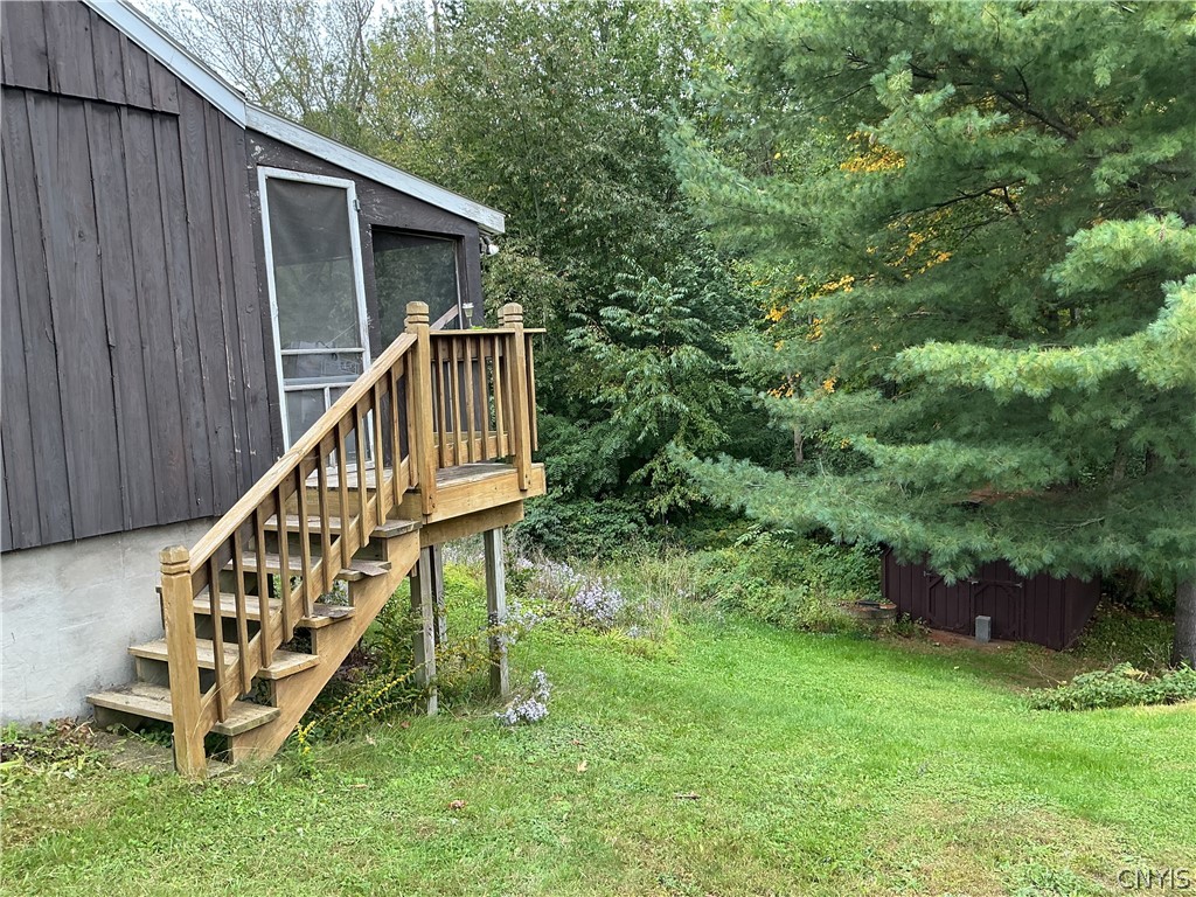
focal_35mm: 29
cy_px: 448
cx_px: 598
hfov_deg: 61.7
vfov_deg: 48.2
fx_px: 1002
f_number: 1.8
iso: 32
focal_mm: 3
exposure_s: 1/120
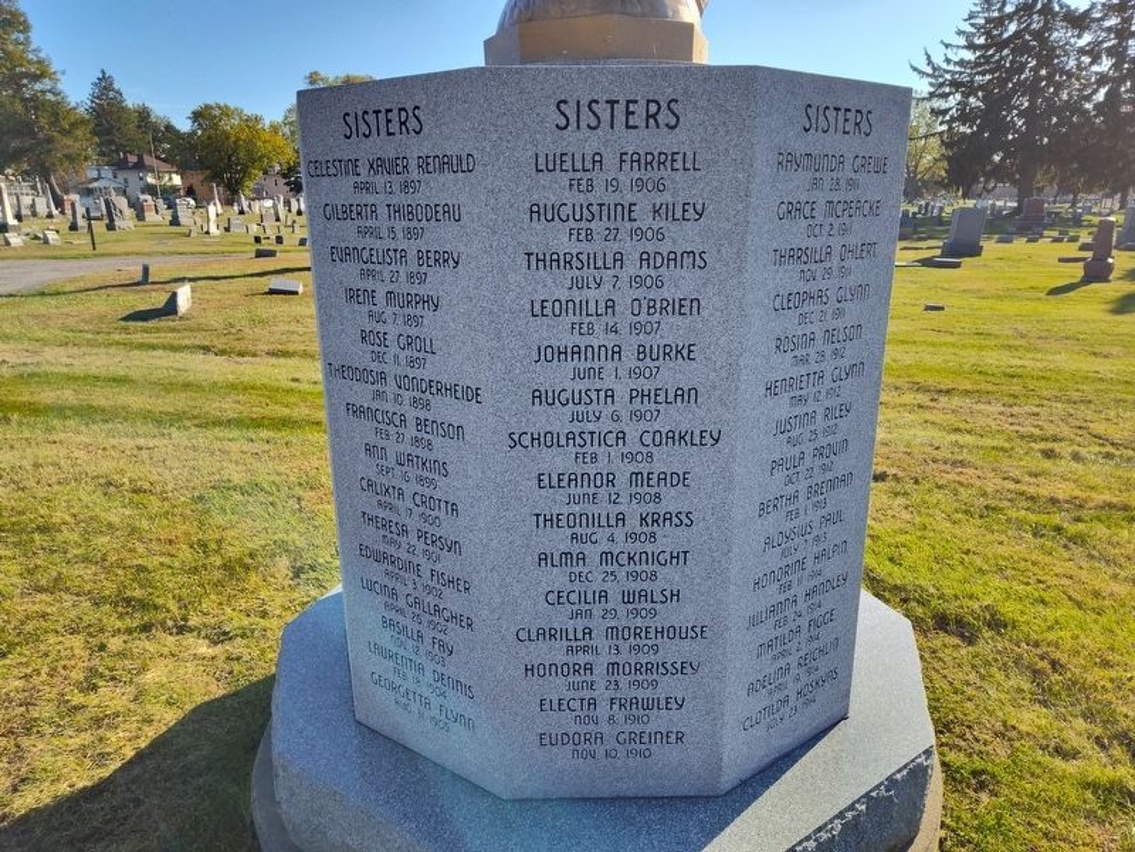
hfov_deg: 73.9
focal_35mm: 23
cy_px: 426
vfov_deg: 58.9
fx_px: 754
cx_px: 568
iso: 100
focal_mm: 5.56
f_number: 1.8
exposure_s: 1/968
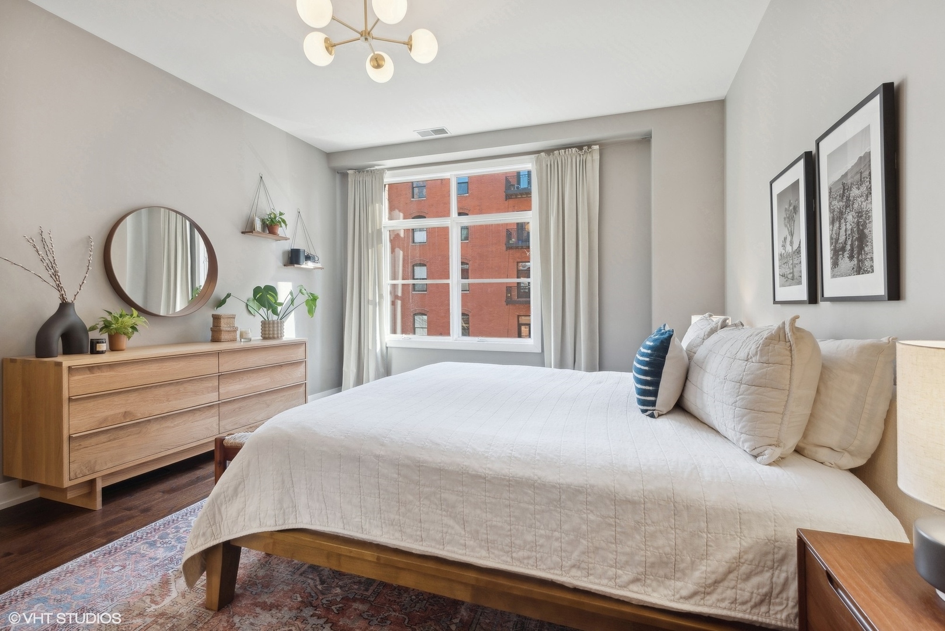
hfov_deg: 96.7
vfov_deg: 73.8
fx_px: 420
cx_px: 472
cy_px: 316
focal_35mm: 16
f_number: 8
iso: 320
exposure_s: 1/25
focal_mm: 16
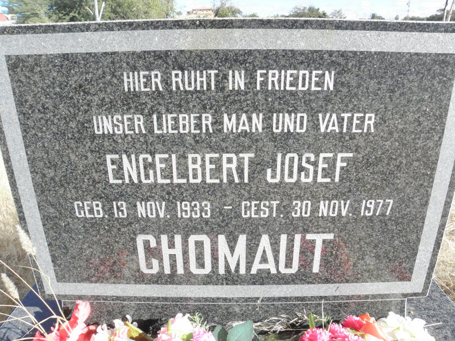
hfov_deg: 67.3
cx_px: 228
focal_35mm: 26
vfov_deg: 53.1
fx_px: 342
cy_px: 170
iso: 200
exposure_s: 1/400
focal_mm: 4.6
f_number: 6.3
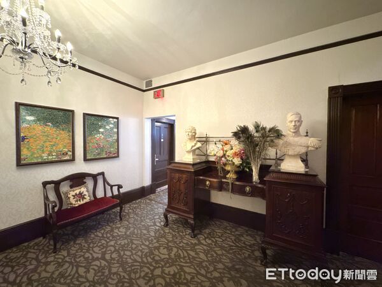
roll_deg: -0.7
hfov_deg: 102.1
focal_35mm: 14
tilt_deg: -1.3
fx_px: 154
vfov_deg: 85.7
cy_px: 144
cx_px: 191
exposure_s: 1/60
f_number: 2.2
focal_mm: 2.22
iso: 1250
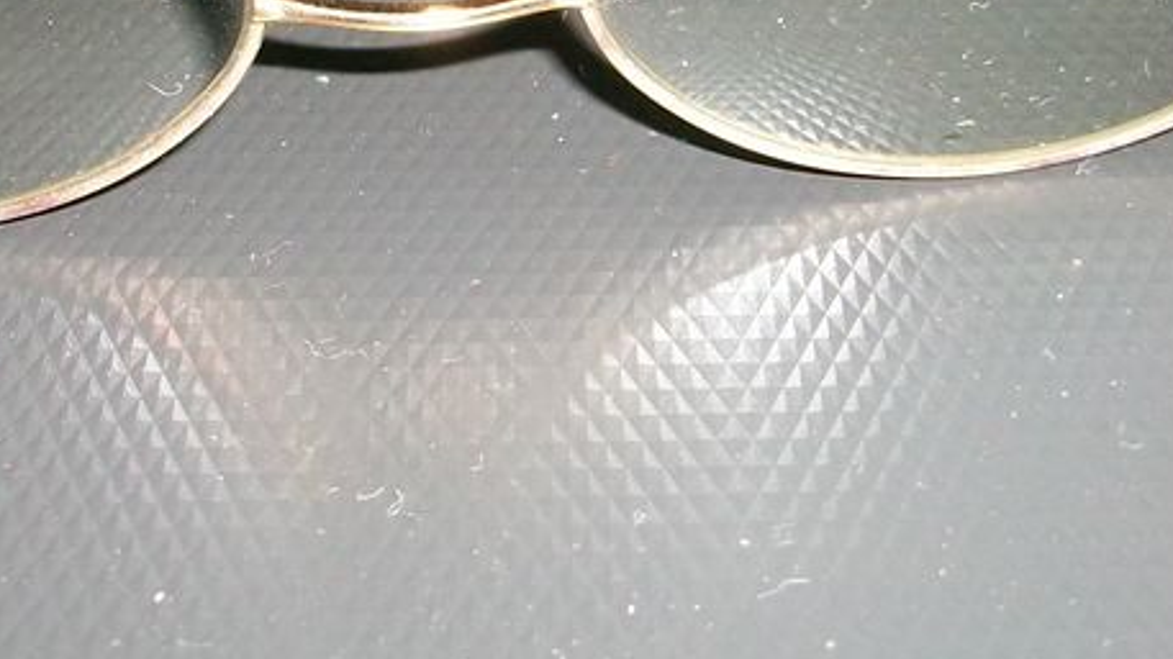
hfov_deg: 26.2
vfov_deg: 14.6
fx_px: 2519
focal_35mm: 81
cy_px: -54
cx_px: 480
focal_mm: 5.7
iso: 120
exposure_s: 1/60
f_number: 2.8
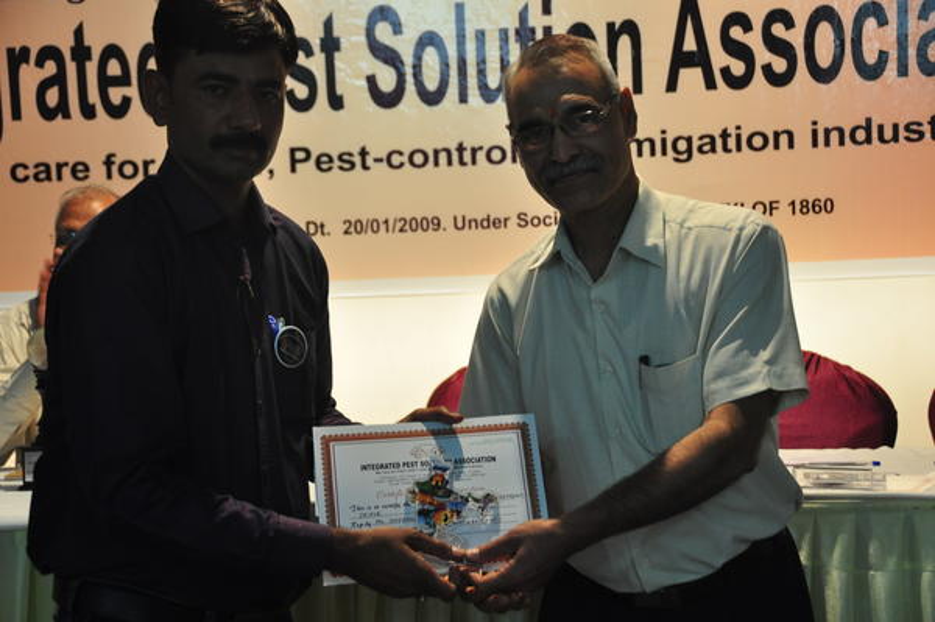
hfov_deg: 26.0
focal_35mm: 78
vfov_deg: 17.5
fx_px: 2024
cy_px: 311
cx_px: 468
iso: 800
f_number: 5
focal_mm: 52
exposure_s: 1/50
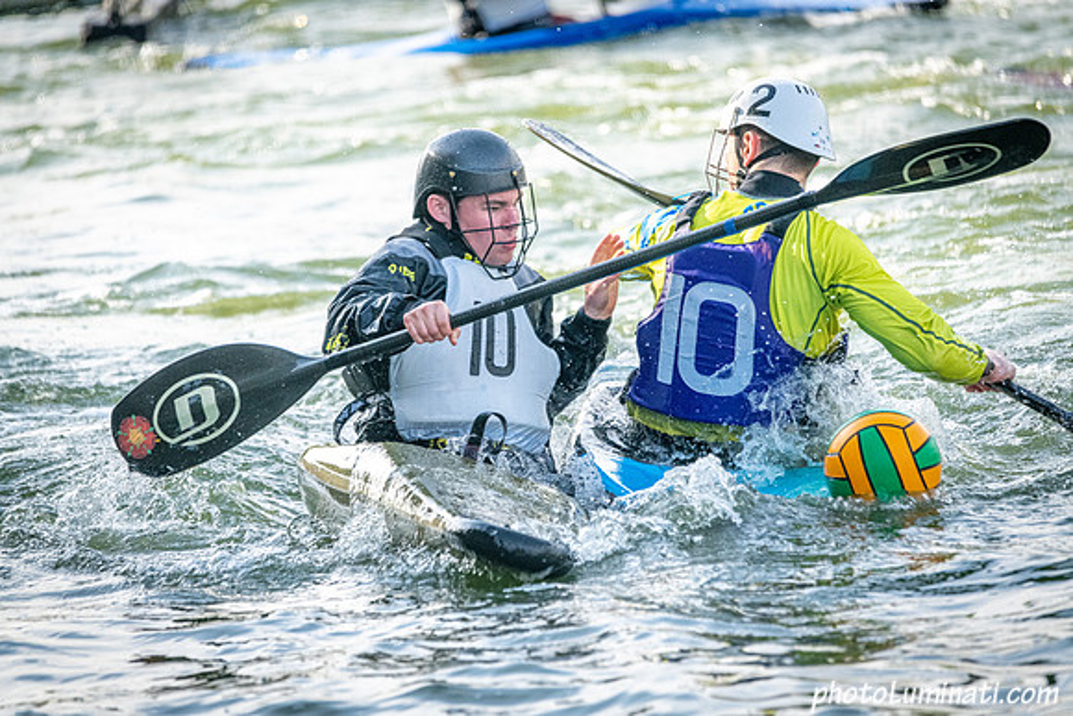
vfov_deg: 4.2
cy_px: 358
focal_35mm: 330
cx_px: 536
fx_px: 9838
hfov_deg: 6.2
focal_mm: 330
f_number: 6.3
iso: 2500
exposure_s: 1/3200
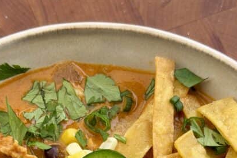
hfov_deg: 16.5
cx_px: 103
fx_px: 817
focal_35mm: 124
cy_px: 273
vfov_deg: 10.5
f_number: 1.78
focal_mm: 6.76
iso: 64
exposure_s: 1/778
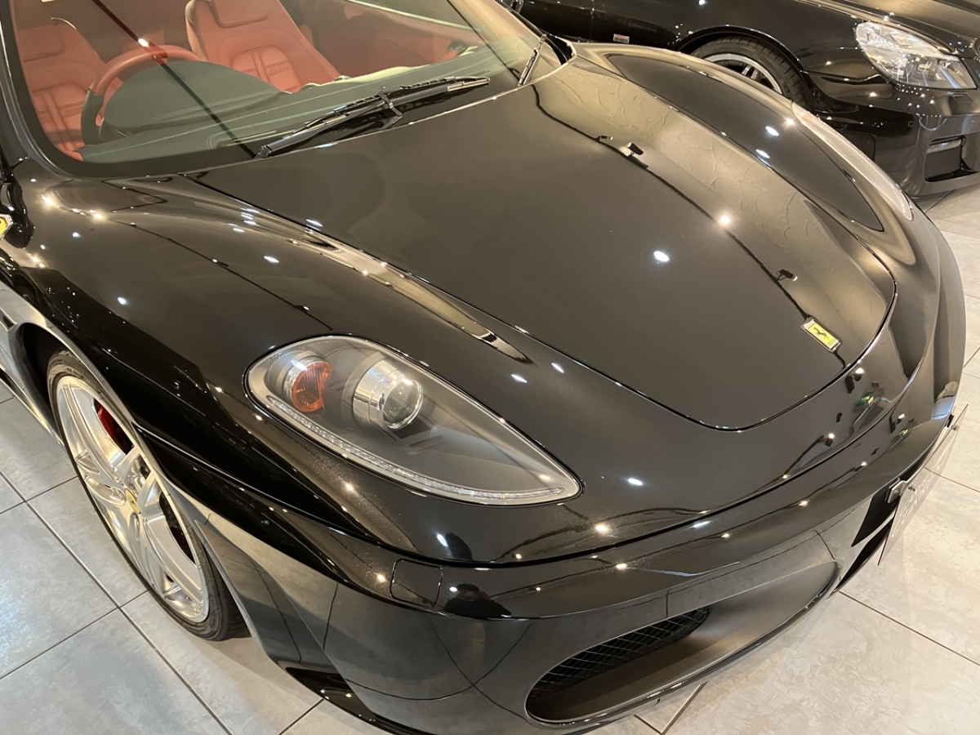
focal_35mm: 28
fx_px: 793
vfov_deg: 49.7
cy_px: 368
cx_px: 490
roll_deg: +2.5
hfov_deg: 63.4
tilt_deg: -32.0
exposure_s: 1/33
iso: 320
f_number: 1.8
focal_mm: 3.99
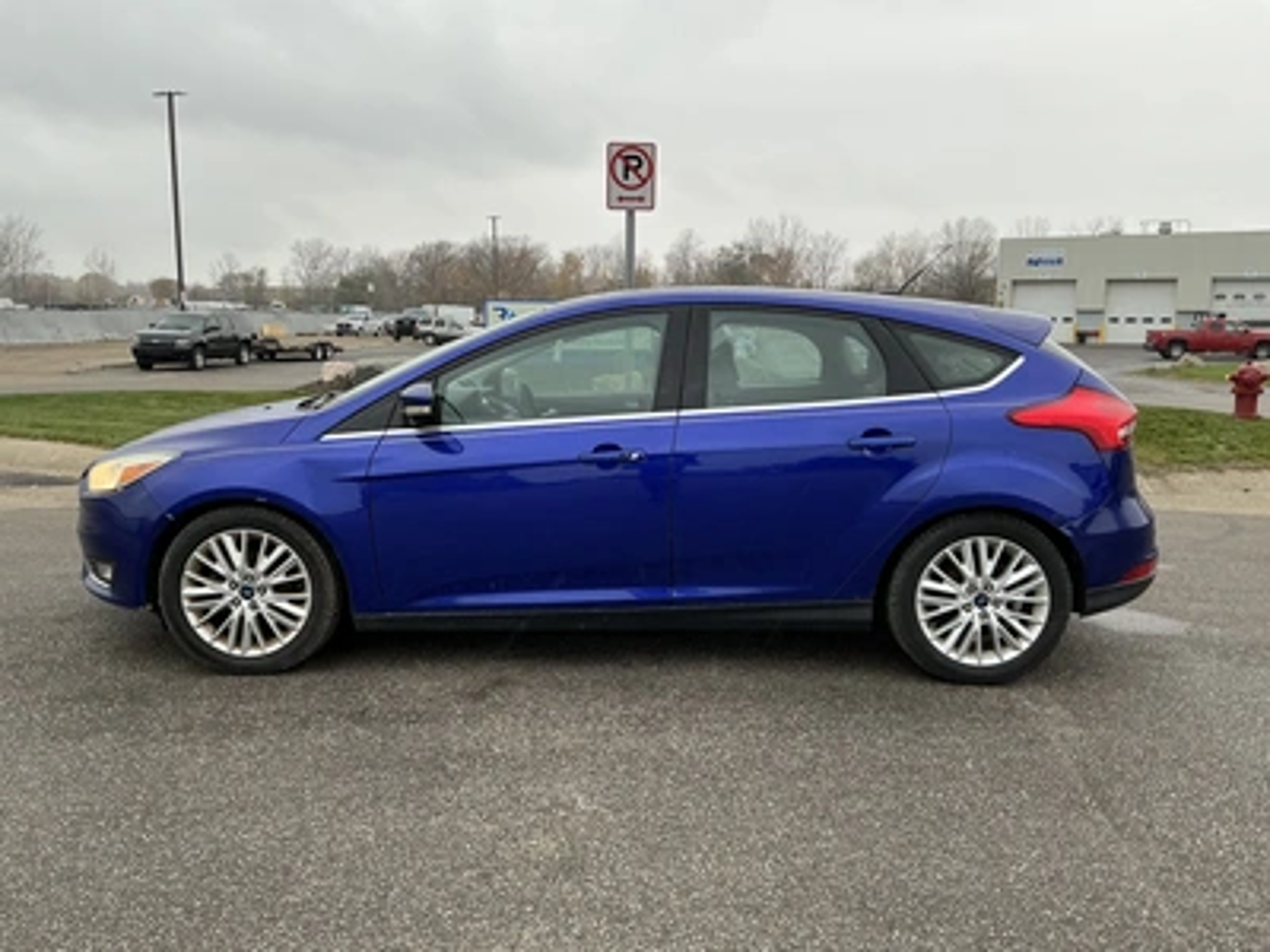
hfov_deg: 63.4
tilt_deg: -5.1
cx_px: 635
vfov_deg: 49.7
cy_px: 476
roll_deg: -0.4
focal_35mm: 28
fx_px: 1027
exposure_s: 1/122
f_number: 1.8
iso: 32
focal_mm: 3
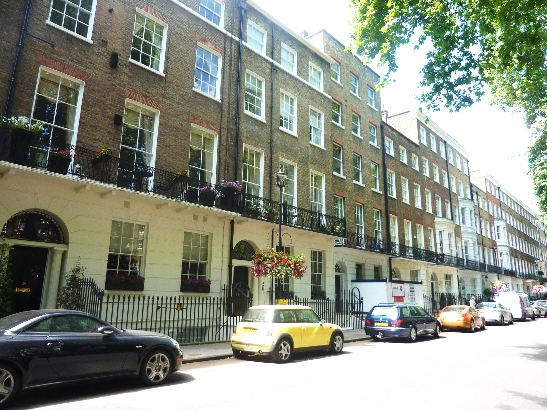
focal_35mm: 25
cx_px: 274
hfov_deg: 69.4
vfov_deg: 54.9
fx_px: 395
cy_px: 205
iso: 80
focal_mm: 4.1
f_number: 3.3
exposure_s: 1/100
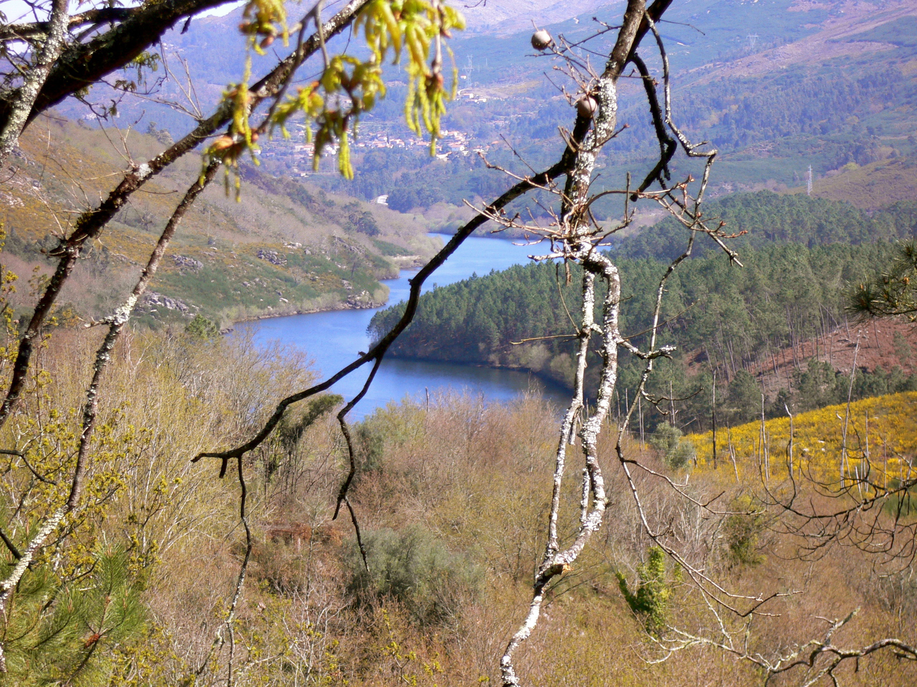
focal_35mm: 105
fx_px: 2782
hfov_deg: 18.7
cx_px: 458
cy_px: 344
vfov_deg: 14.1
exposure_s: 1/160
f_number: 5
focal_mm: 17.4
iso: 80
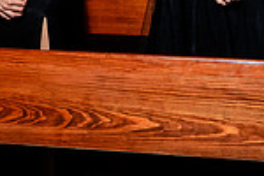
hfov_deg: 16.2
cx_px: 63
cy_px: -140
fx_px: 924
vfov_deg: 10.3
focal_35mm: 126
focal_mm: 24
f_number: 4
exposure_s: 1/160
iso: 1250
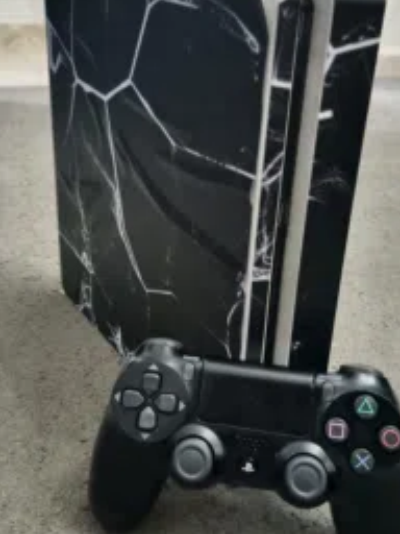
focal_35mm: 36
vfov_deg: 51.3
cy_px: 246
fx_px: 555
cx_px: 179
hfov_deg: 39.6
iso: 6044
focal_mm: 5.25
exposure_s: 1/14.3
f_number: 1.7
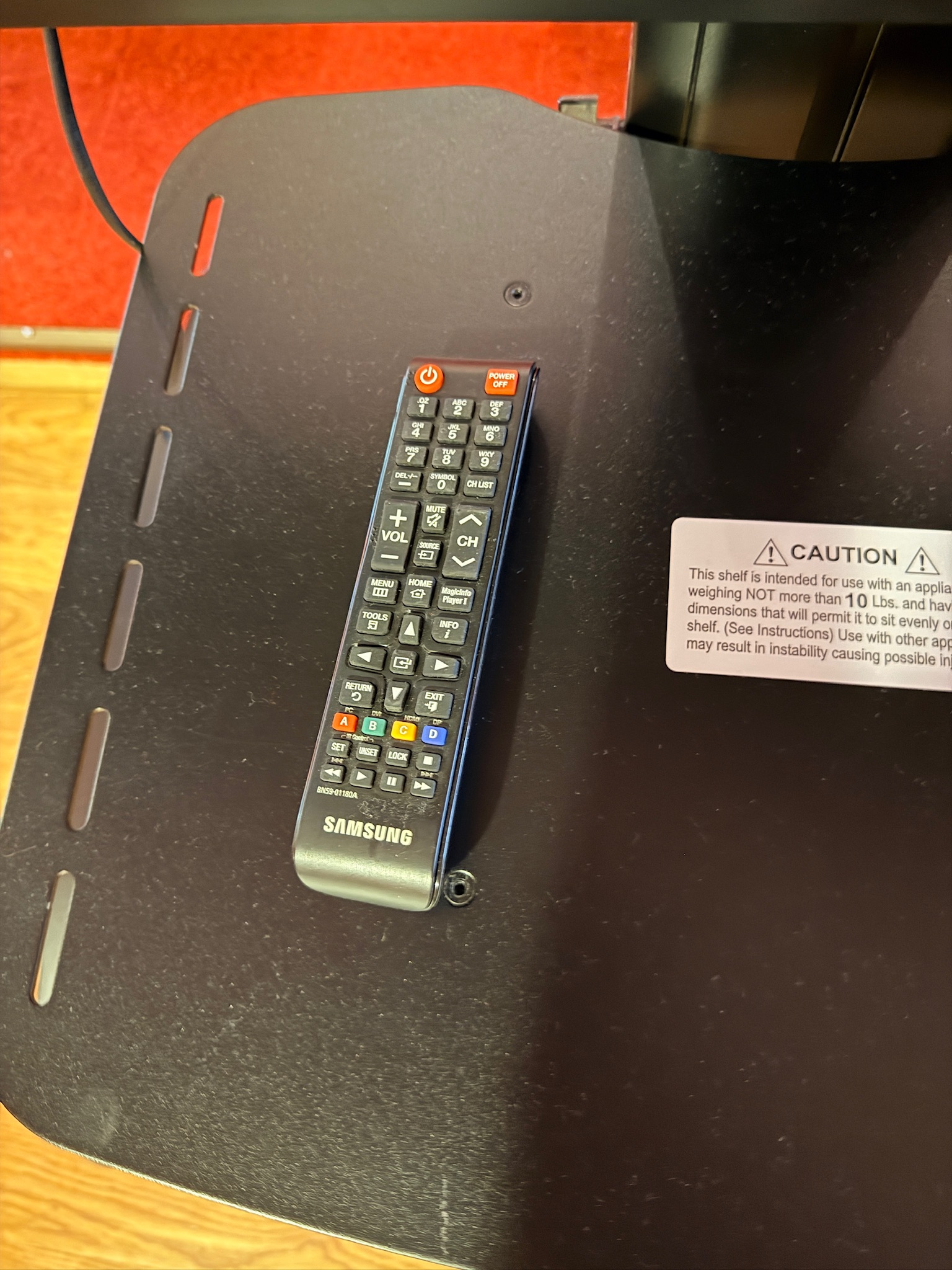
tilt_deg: -76.5
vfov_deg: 71.6
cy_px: 635
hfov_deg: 56.8
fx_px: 880
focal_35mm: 24
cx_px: 476
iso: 1250
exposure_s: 1/17
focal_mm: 6.76
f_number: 1.78
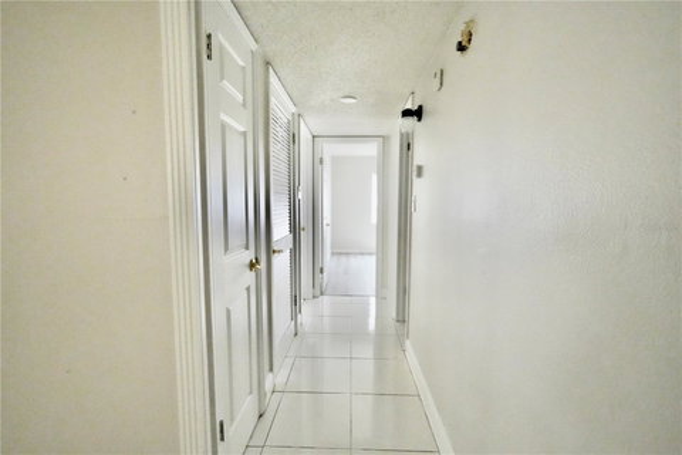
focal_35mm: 16
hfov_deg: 95.0
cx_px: 341
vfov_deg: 72.1
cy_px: 228
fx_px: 313
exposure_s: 1/30
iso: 10000
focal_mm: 16.5
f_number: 18
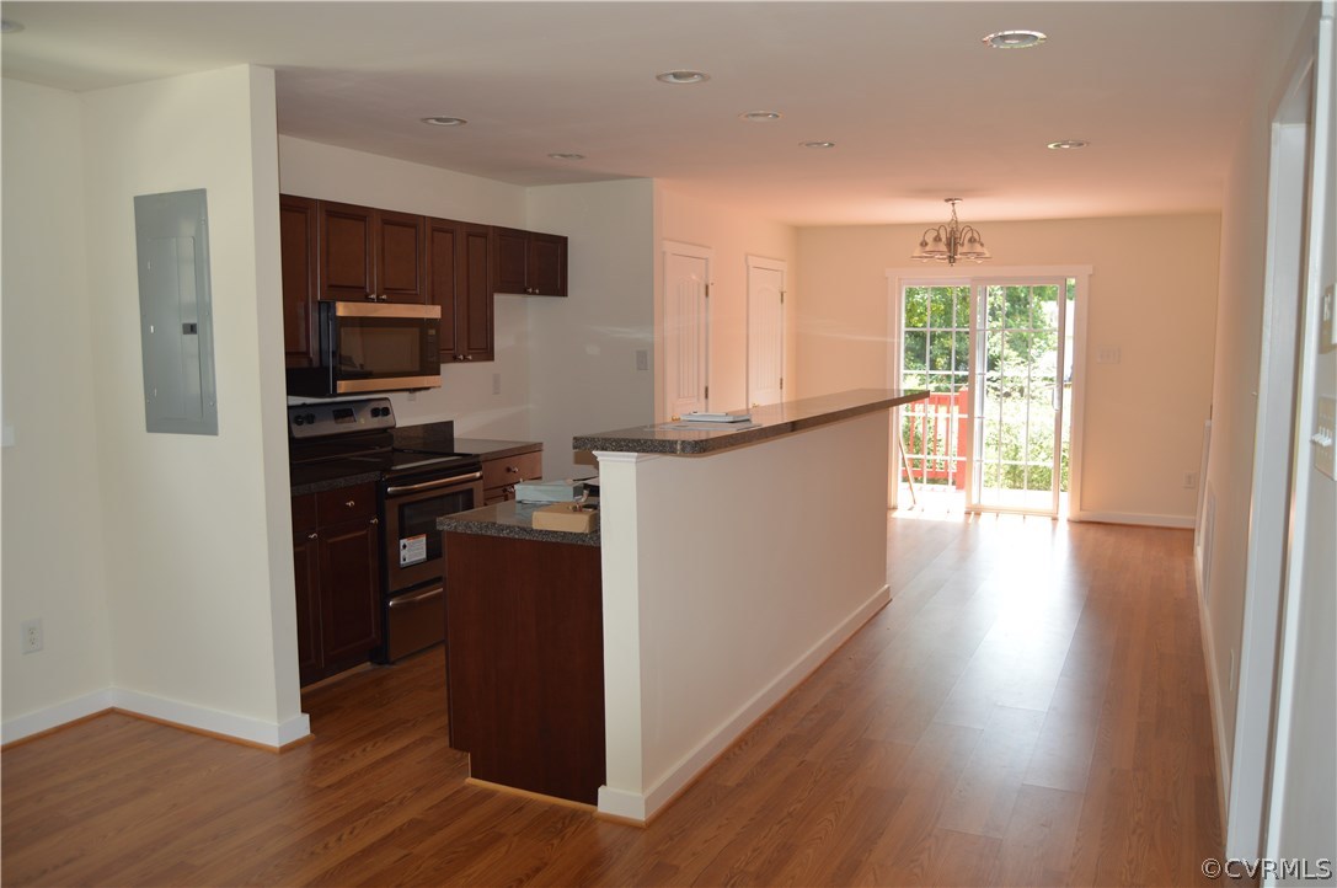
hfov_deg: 67.4
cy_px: 444
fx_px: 1002
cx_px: 668
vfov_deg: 47.8
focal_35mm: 27
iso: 200
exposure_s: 1/125
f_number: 4
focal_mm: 18
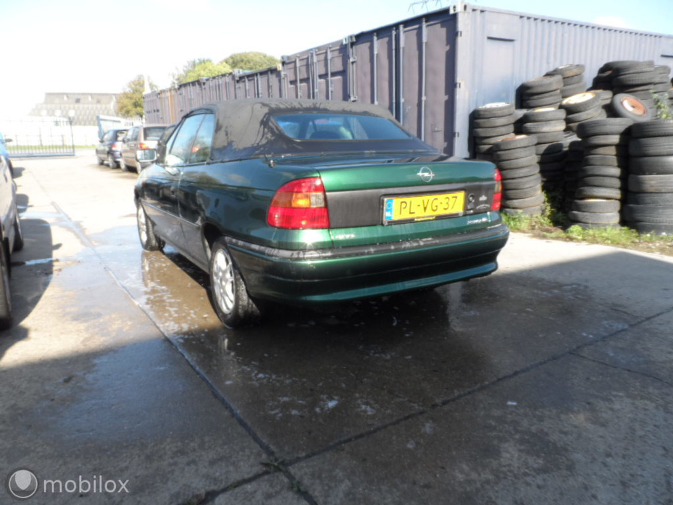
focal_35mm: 24
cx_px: 336
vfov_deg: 56.8
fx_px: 467
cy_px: 252
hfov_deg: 71.6
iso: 80
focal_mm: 4
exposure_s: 1/350
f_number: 3.2
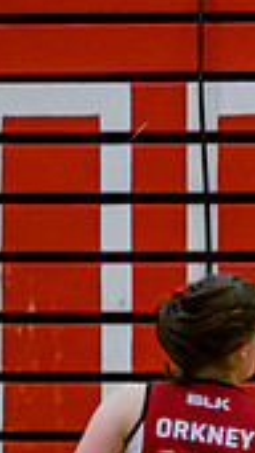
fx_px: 12905
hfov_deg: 1.1
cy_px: 599
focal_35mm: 1072
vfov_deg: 2.0
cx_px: 1138
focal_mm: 200
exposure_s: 1/800
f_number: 3.2
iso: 4000
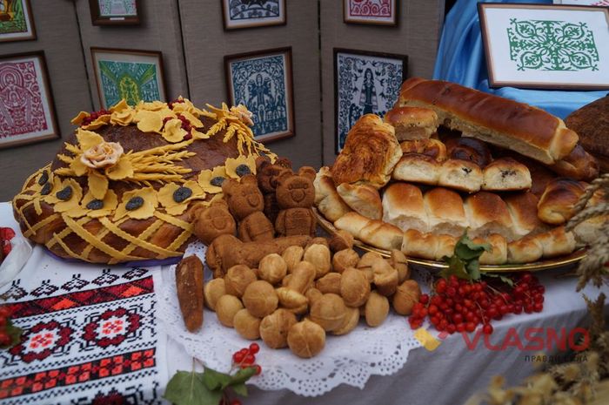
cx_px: 304
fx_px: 507
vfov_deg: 43.5
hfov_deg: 62.0
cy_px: 202
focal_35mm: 30
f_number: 5
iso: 100
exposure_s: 1/250
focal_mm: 20
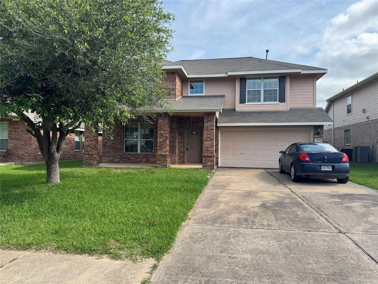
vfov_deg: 56.8
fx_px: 262
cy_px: 142
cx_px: 189
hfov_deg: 71.6
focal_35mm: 24
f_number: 1.78
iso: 80
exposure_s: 1/1597
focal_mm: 6.76
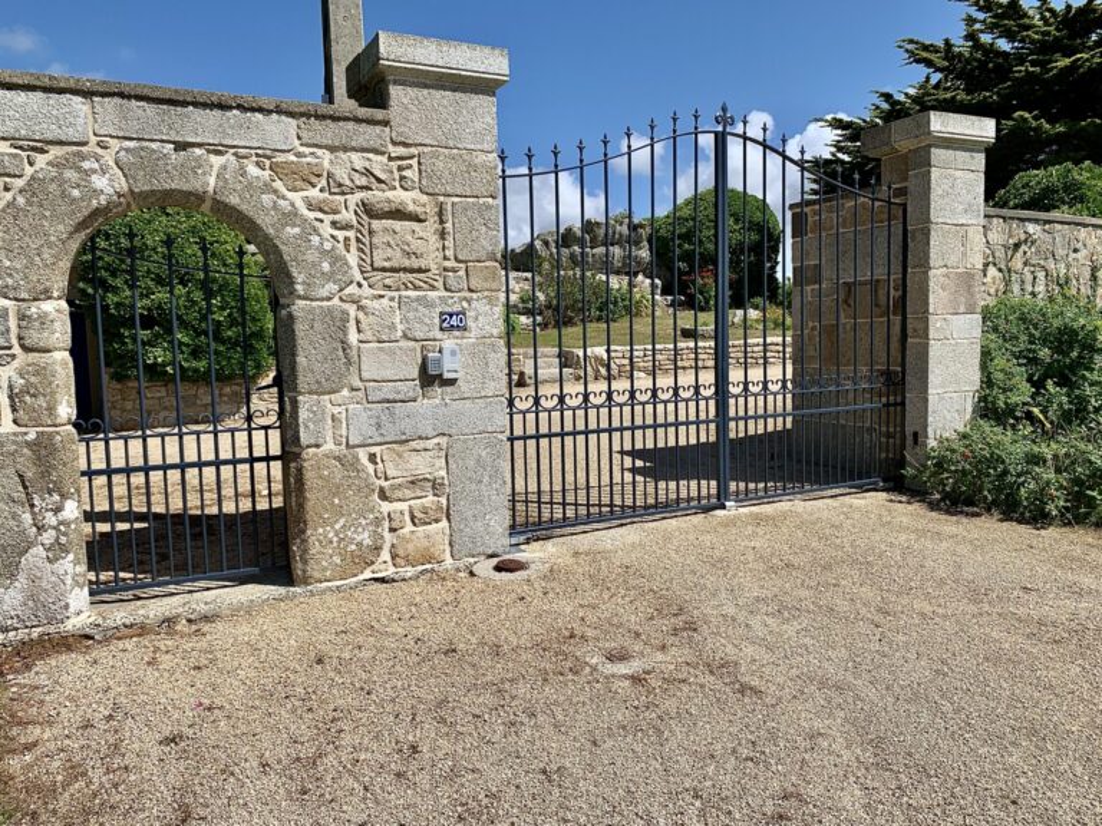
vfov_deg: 53.1
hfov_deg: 67.3
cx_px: 551
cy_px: 413
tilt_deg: -6.7
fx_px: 828
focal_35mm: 26
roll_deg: +1.8
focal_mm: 4.25
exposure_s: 1/2994
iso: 25
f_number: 1.8
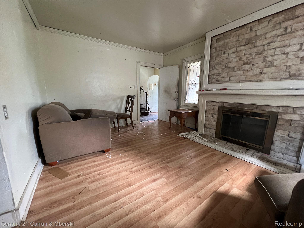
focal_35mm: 13
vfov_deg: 89.9
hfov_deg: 106.2
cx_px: 152
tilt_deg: -10.4
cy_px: 114
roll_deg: -0.7
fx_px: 114
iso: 500
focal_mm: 1.57
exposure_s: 1/60
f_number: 1.8
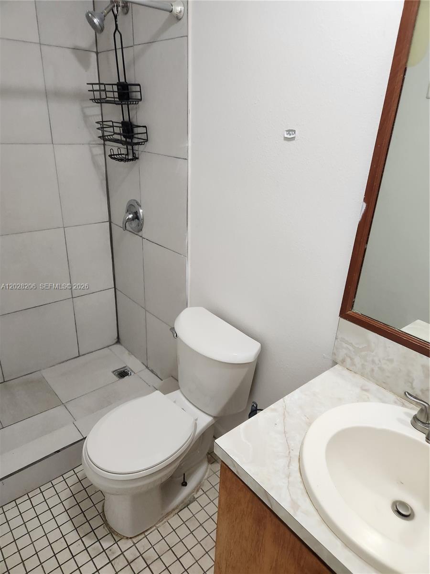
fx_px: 381
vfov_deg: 73.9
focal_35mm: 23
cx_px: 215
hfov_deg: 58.9
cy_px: 287
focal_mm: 5.4
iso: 250
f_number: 1.8
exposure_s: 1/120
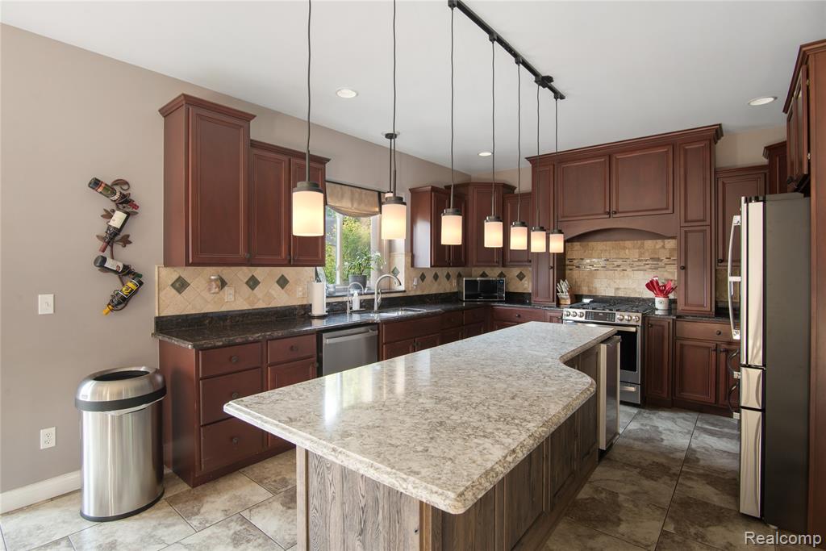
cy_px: 276
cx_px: 413
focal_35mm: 27
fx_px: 620
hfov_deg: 67.4
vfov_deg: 47.9
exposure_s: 1/1.25
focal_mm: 27
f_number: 9
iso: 320
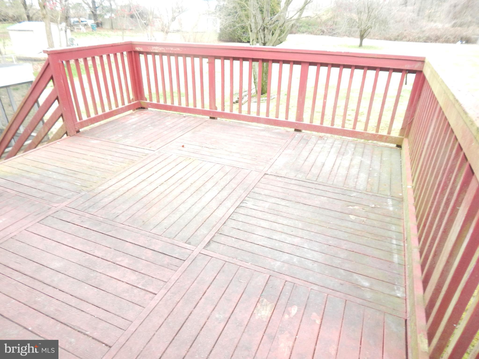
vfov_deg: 61.1
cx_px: 240
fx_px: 304
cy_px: 180
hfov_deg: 76.4
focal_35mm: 22
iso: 180
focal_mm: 4
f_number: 3
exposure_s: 1/40
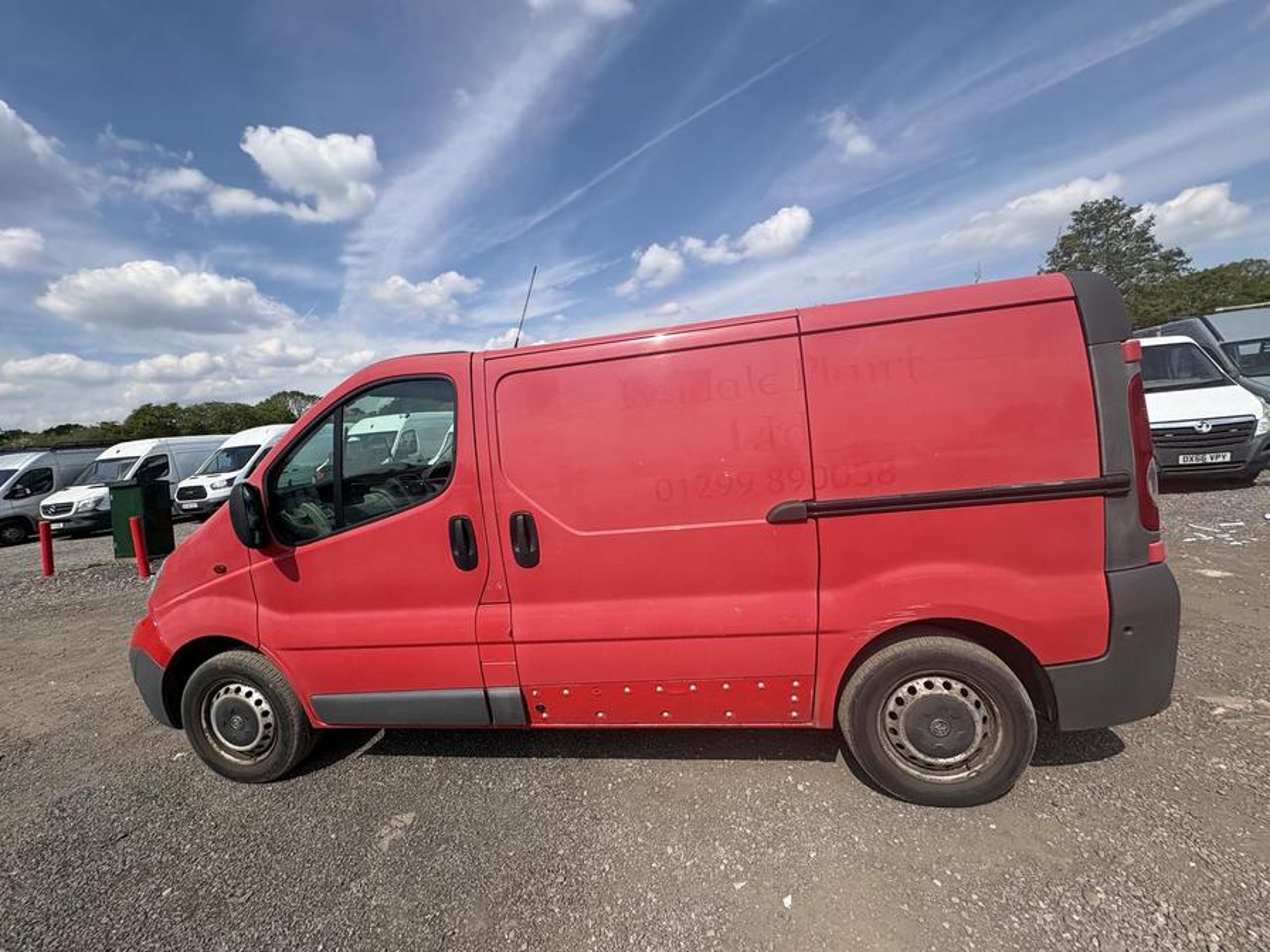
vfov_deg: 85.7
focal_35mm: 14
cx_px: 635
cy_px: 476
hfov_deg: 102.1
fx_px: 514
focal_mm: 2.22
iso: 40
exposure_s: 1/1709
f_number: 2.2
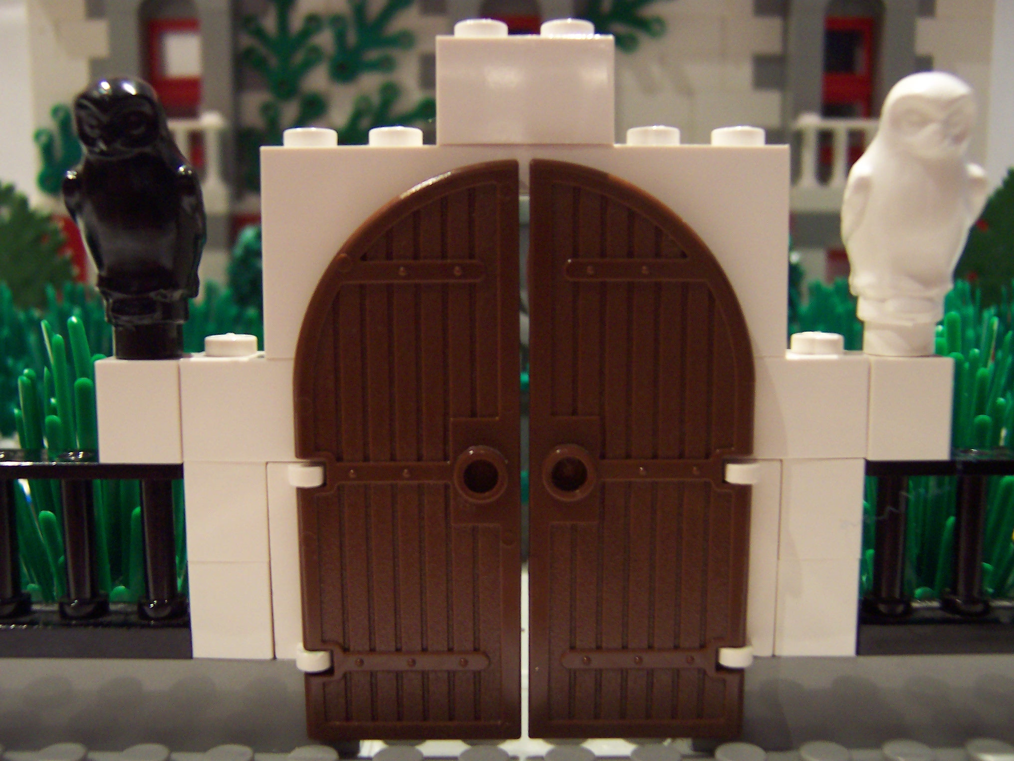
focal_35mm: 36
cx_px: 507
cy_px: 380
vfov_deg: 39.7
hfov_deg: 51.4
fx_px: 1055
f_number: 2.8
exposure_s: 1/8
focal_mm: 5.6
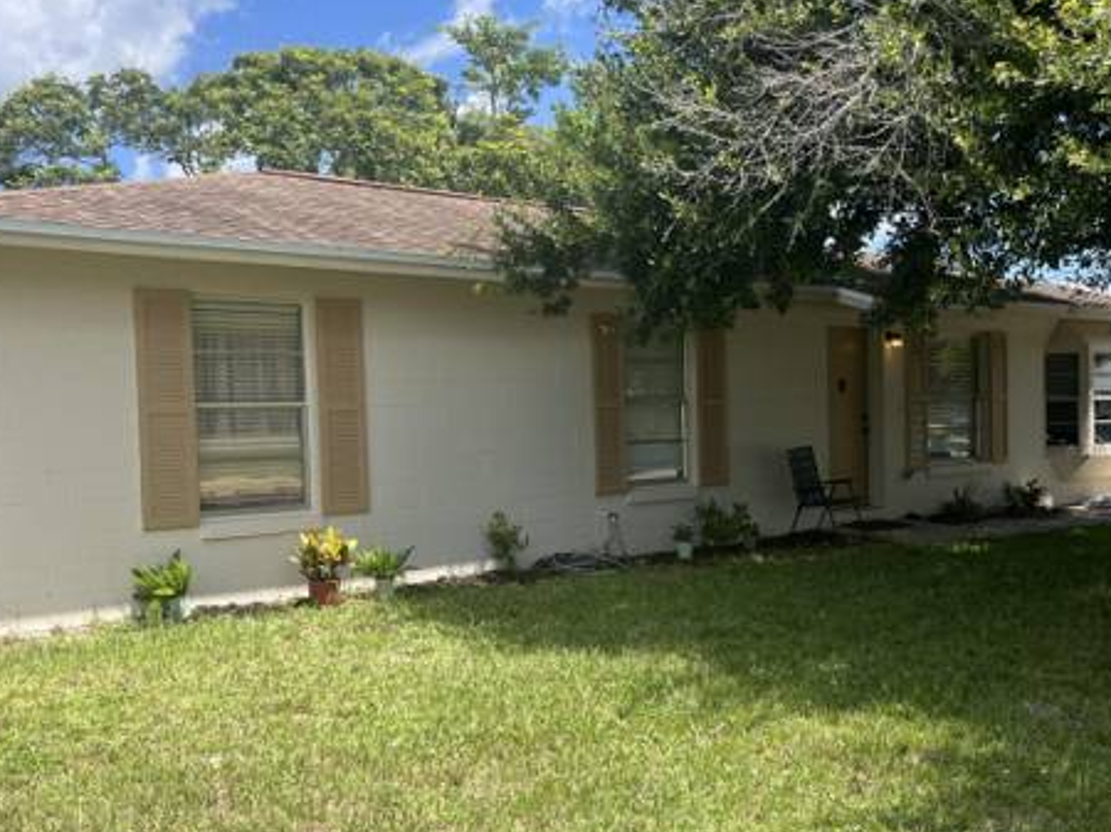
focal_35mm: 37
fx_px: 1187
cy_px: 465
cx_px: 556
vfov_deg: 38.6
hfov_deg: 50.2
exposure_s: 1/1647
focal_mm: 5.1
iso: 50
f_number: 1.6
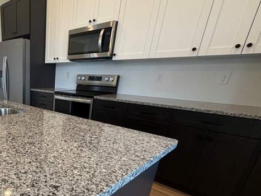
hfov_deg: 63.0
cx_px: 39
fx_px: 181
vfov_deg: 54.7
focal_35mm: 24
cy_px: 141
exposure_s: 1/120
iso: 200
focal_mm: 2.22
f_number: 2.2
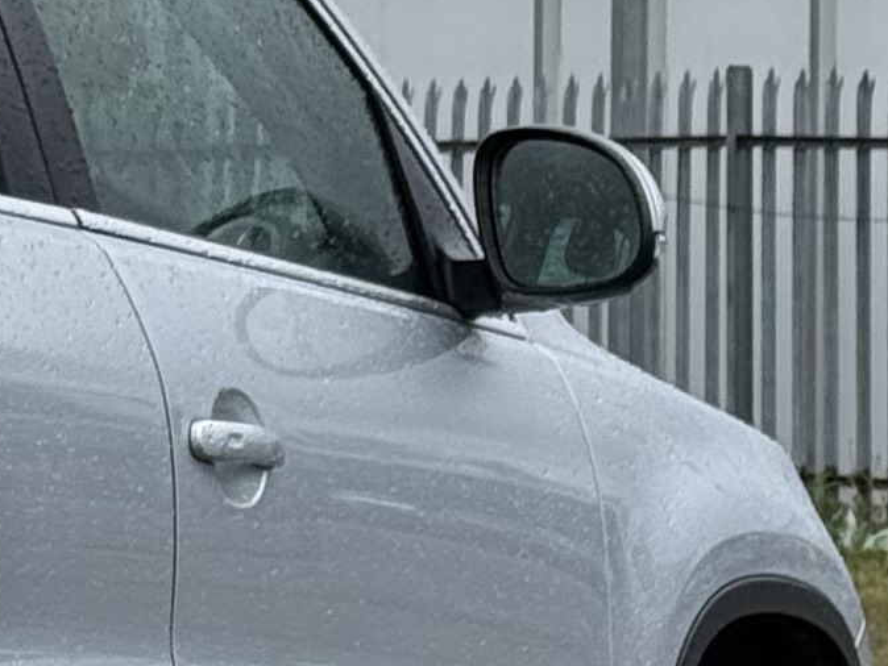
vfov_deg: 5.2
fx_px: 7365
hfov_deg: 6.7
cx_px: -842
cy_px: 213
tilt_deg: +0.1
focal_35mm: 287
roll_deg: -1.0
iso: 80
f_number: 1.78
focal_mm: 6.76
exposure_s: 1/2494
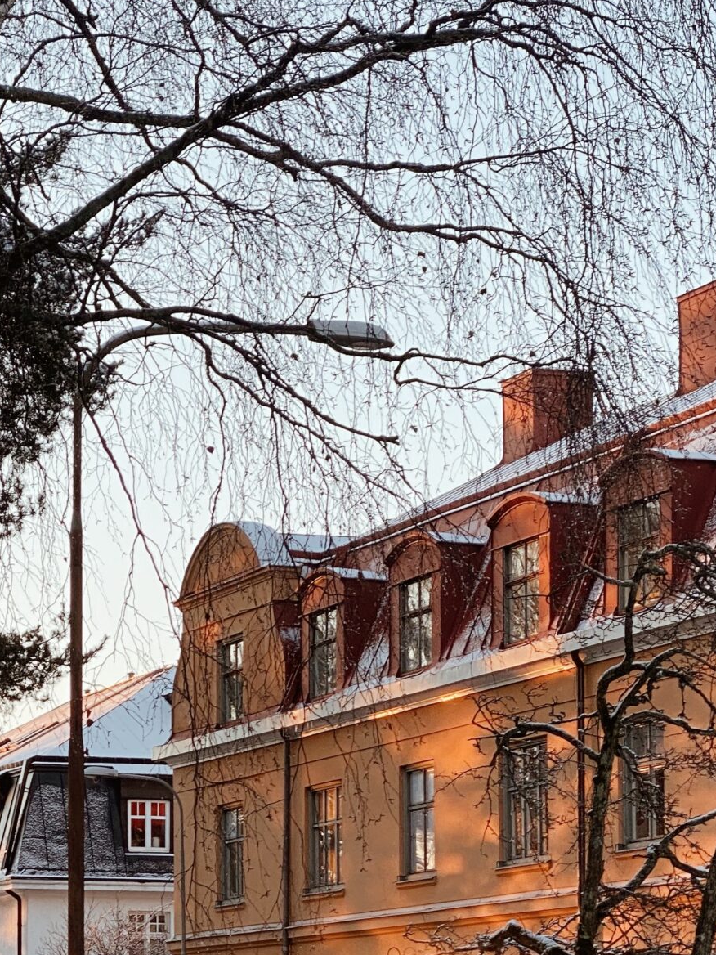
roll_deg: +0.6
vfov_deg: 17.0
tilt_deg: +4.7
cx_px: 127
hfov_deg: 12.9
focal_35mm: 114
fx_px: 3144
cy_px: 905
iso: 40
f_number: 2
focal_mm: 6
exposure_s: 1/121
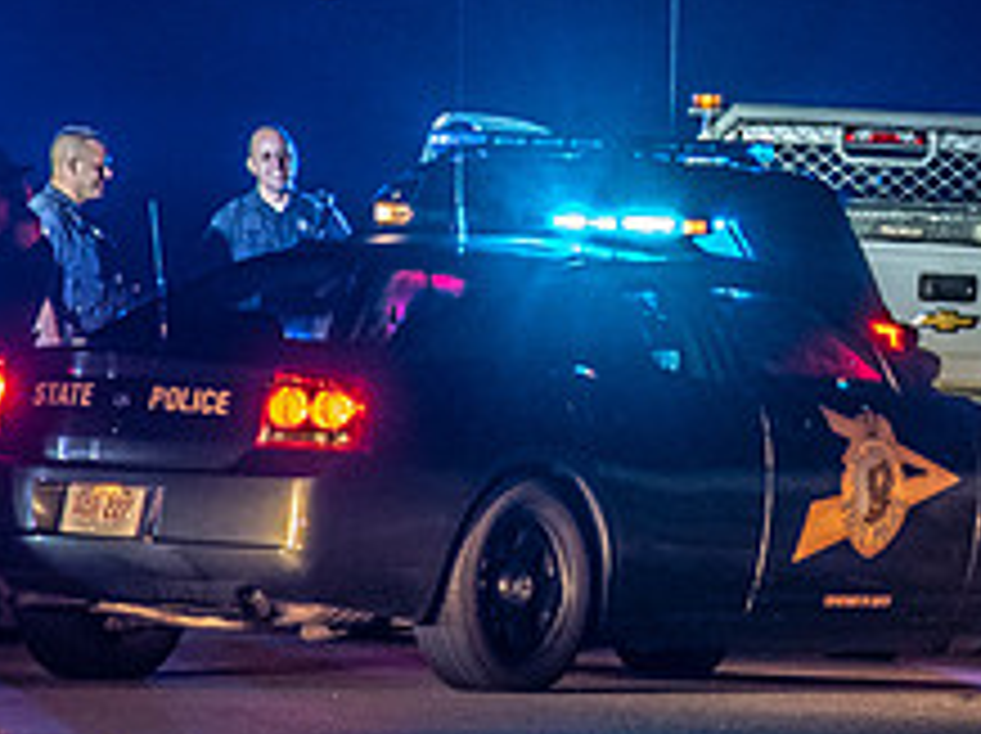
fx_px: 22364
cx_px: 1024
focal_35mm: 790
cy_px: 126
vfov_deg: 1.9
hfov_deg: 2.5
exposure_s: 1/20
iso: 2000
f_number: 5.6
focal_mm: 190
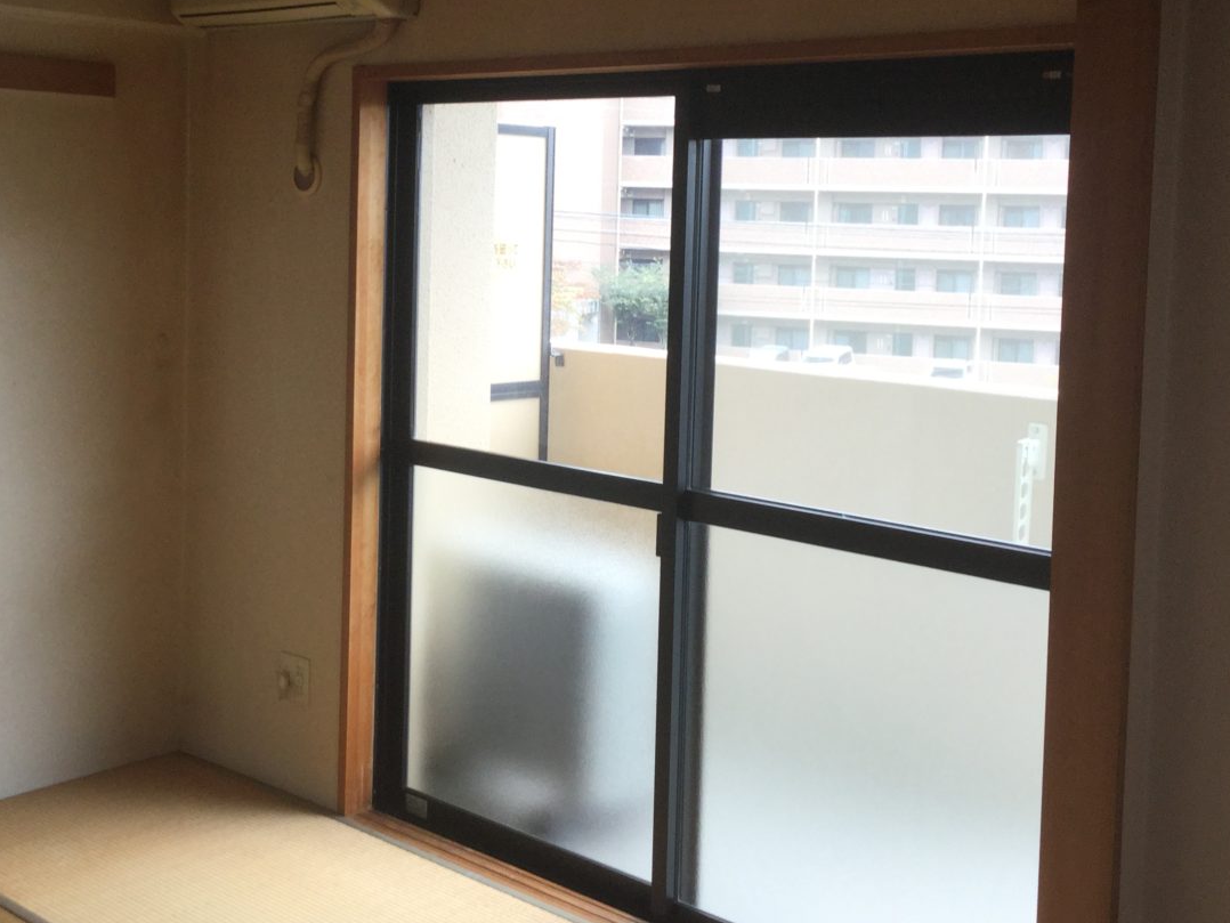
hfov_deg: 41.1
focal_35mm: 46
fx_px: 1635
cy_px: 293
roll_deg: -1.5
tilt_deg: -4.5
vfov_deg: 31.2
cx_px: 527
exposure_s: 1/60
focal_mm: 3.3
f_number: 2.4
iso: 32
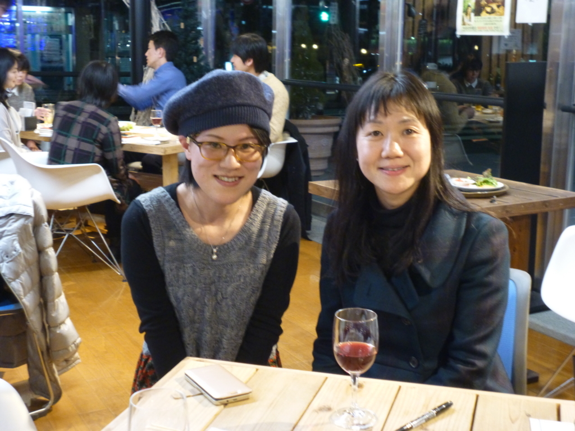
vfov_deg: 28.0
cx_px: 288
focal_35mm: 52
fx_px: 864
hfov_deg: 36.8
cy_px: 216
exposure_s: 1/8
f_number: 4.1
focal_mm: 9.2
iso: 640
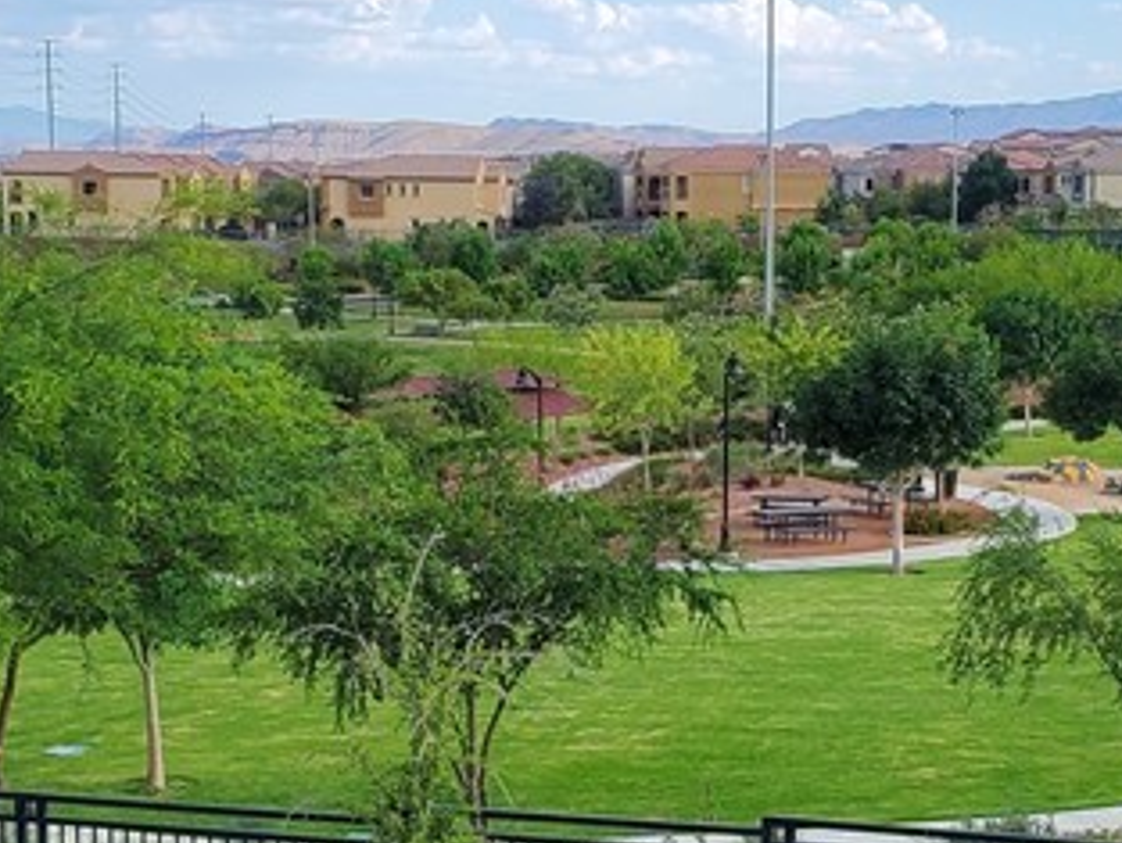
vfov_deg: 17.3
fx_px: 2756
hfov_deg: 22.9
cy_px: 635
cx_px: 713
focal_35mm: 85
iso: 50
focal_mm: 4.3
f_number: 2.4
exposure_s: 1/1070
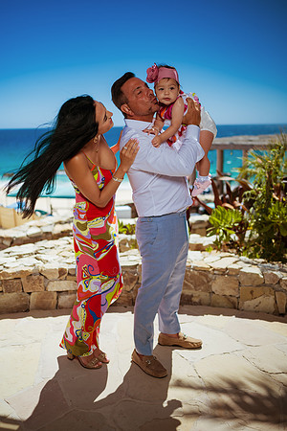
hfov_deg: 37.9
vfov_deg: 54.4
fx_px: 419
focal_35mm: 35
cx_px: 144
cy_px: 216
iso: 64
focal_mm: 35
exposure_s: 1/6400
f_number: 1.8
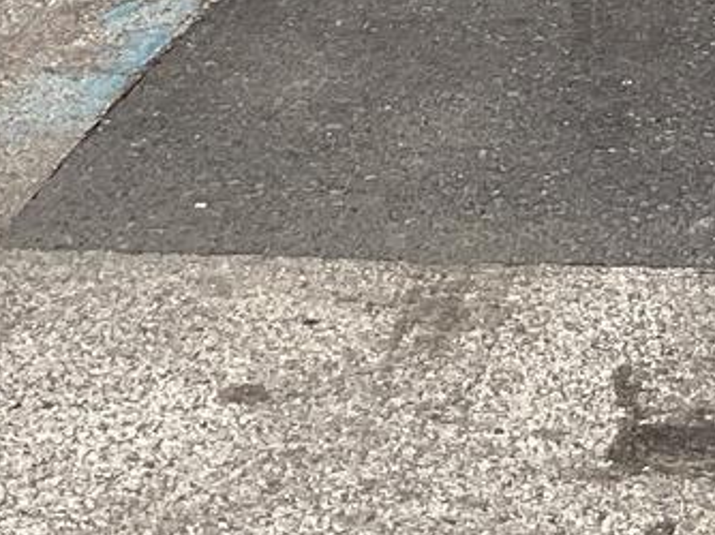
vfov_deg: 7.6
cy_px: -914
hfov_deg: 10.8
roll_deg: -2.4
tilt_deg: -0.5
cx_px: 1036
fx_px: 3674
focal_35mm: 178
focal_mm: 3
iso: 16
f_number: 1.8
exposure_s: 1/2141
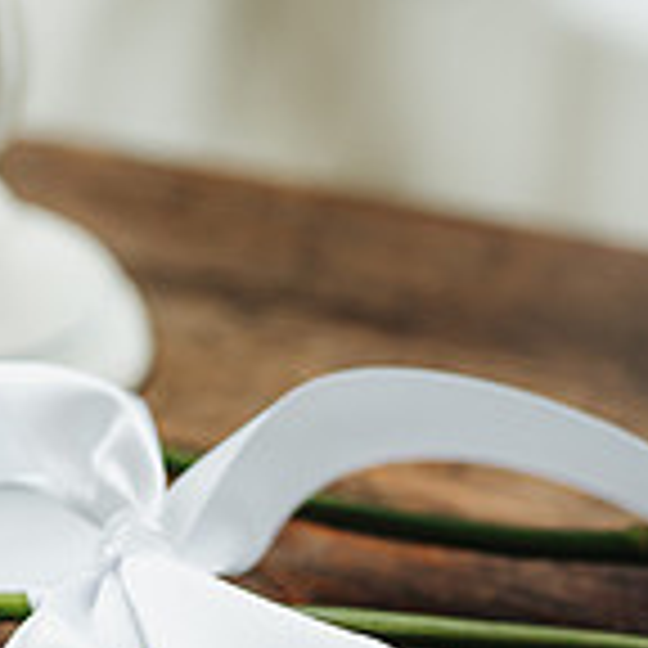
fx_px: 2541
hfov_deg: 13.8
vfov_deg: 14.5
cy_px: 326
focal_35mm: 120
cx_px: -252
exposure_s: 1/320
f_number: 2
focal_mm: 35
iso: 200
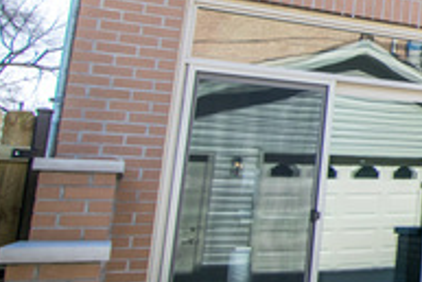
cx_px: 687
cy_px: 84
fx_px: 641
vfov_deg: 24.6
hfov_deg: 24.5
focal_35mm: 55
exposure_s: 1/1600
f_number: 2.8
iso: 200
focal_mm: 11
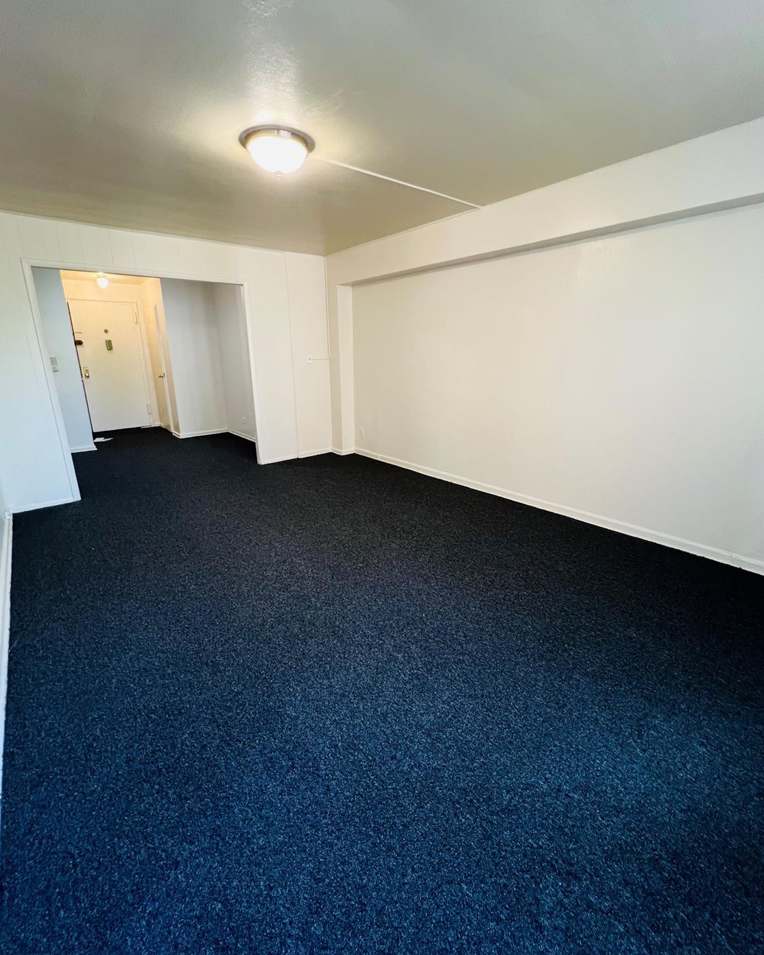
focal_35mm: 14
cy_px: 464
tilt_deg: -15.0
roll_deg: +1.2
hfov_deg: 88.0
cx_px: 382
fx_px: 396
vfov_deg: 100.7
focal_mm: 1.57
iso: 160
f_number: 1.8
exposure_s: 1/60
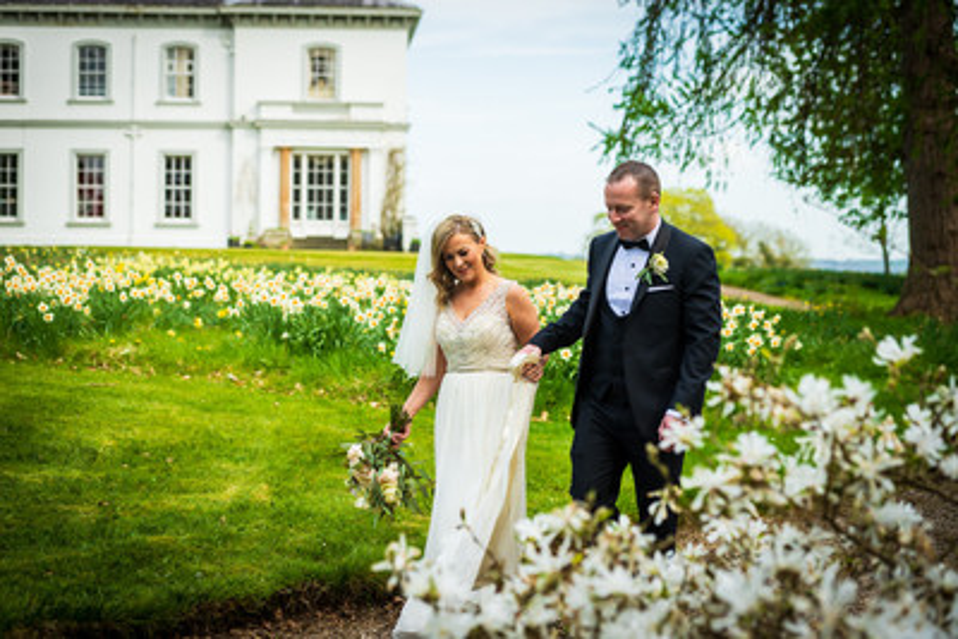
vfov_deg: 19.5
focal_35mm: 70
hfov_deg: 28.8
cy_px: 320
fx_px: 1863
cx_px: 479
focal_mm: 70
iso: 160
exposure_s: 1/640
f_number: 4.5
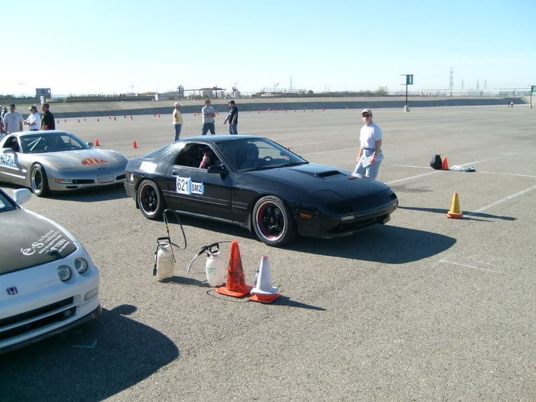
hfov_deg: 52.6
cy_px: 201
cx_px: 268
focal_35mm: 35
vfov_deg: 40.7
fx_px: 542
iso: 80
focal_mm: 5.8
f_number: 7.1
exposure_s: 1/180
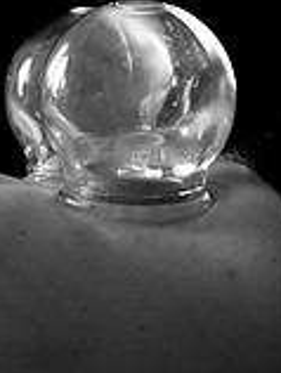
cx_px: -349
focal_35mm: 183
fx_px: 1975
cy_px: 53
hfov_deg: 7.7
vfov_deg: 10.7
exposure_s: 1/200
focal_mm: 50
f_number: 3.2
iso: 800
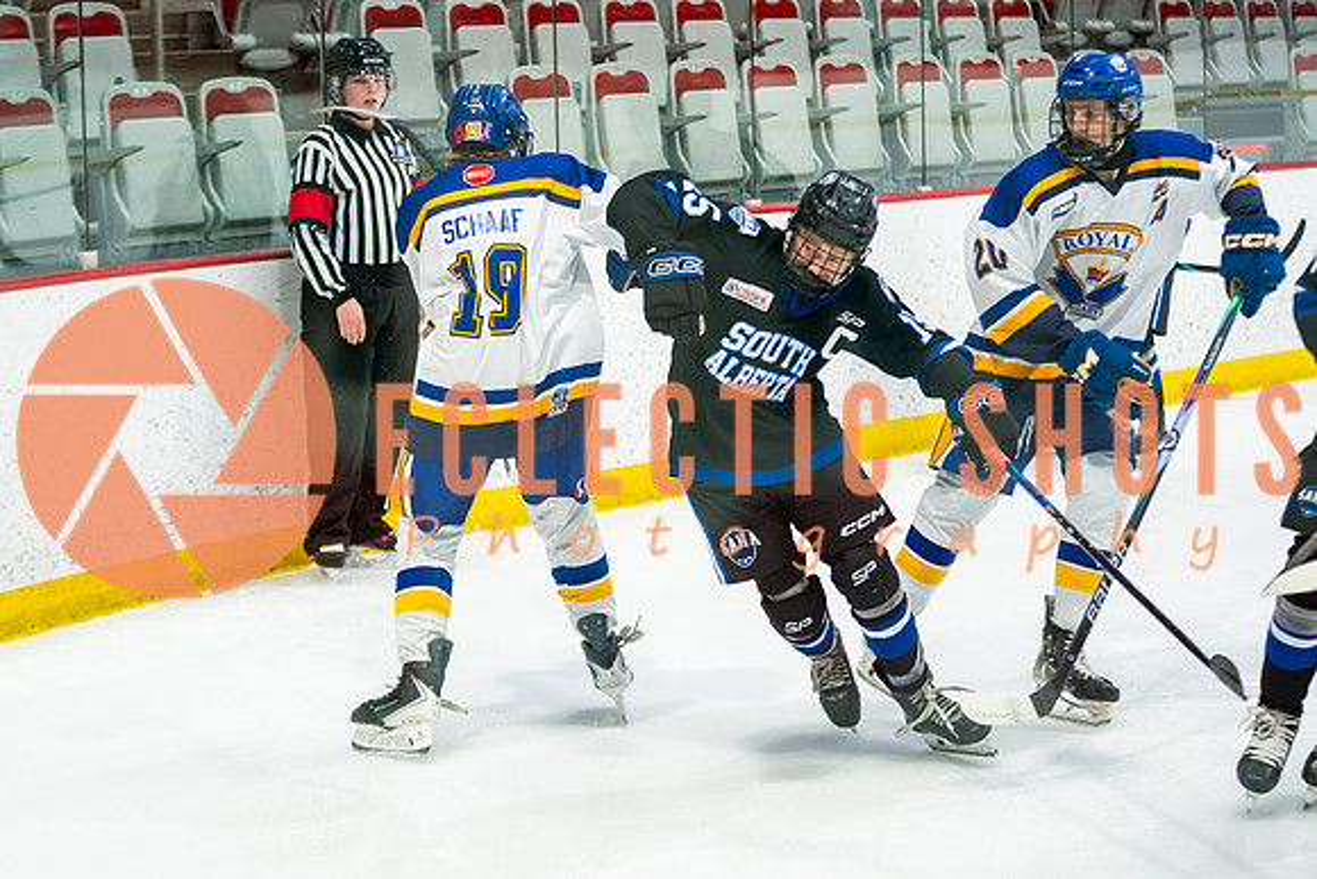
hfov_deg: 21.9
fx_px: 3388
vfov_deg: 14.8
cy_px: 465
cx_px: 467
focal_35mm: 93
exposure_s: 1/640
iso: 800
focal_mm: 70
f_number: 2.8
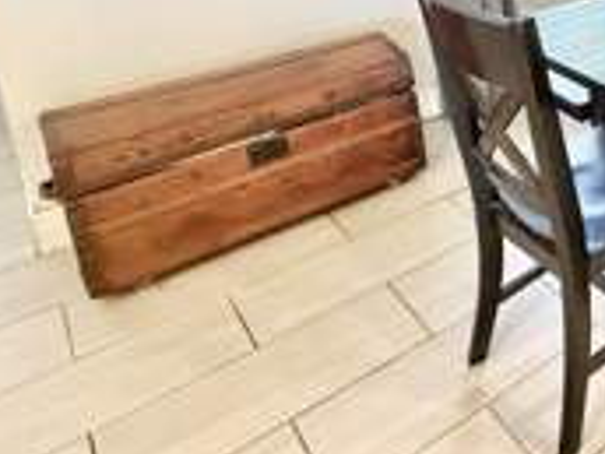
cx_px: 809
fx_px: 682
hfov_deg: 33.2
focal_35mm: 39
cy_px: -55
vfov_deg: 32.1
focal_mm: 2.22
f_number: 2.2
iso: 1000
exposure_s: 1/60
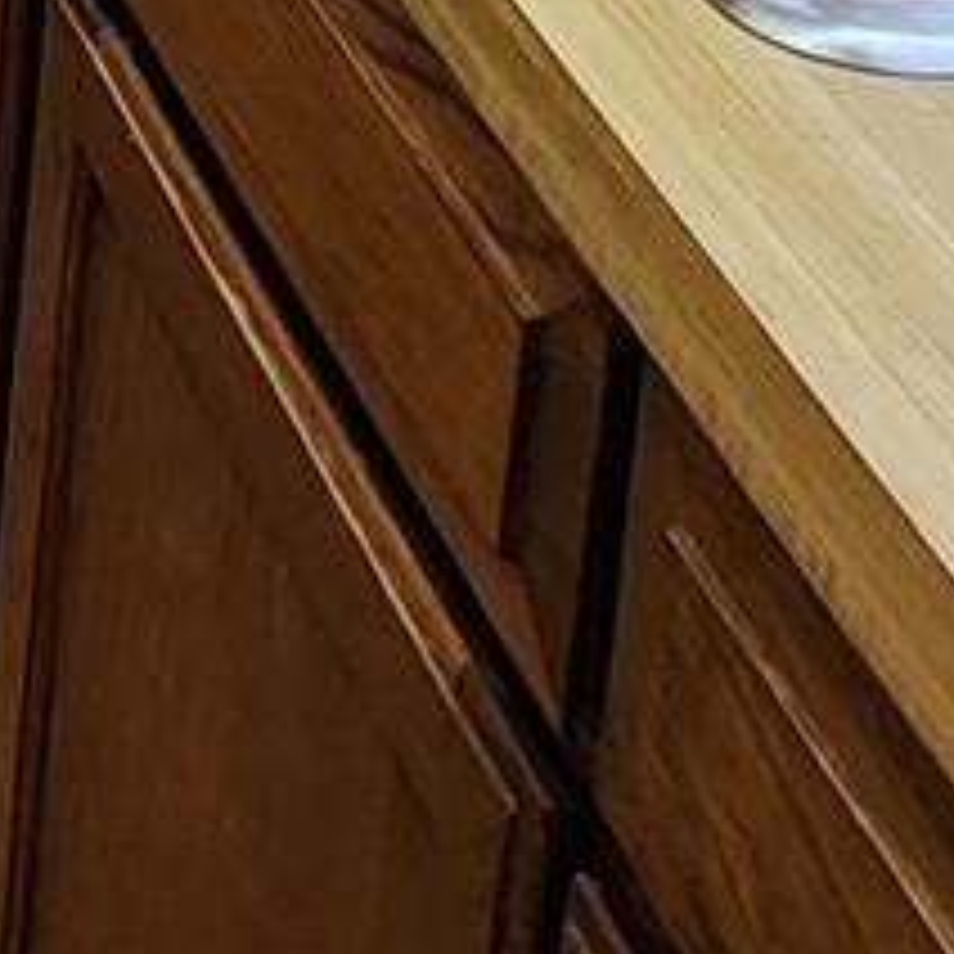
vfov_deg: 12.8
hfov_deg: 12.8
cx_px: -1188
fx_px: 3461
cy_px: -1197
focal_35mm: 111
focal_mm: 2.2
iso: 250
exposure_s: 1/60
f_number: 2.2
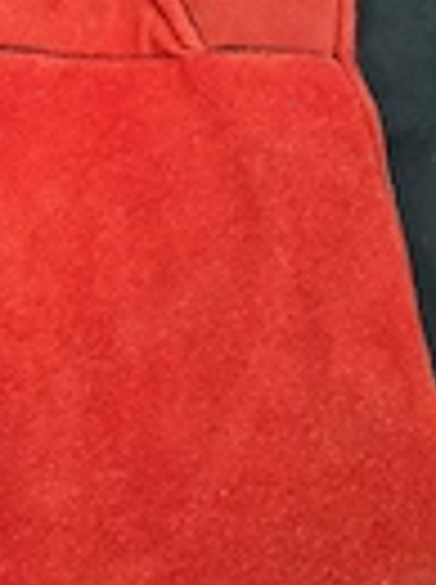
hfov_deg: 19.0
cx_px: -144
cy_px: 54
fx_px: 1196
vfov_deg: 26.5
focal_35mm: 71
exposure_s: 1/100
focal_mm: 5.4
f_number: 1.8
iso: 1250
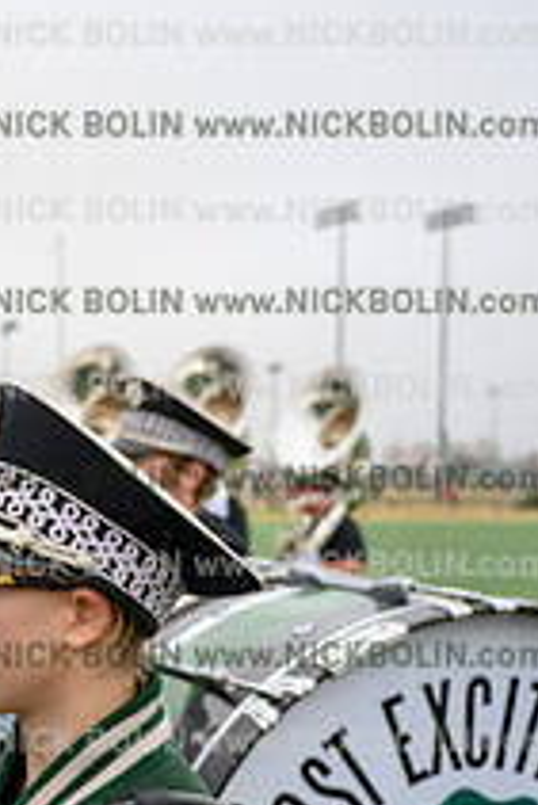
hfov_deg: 17.7
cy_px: 567
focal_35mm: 66
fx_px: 1477
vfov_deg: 30.2
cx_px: -343
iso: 125
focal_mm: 24
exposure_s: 1/320
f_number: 4
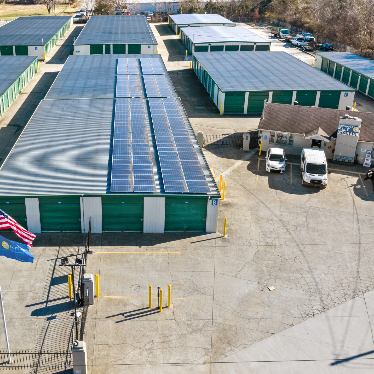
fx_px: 477
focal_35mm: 39
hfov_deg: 42.0
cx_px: 109
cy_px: 171
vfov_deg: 42.8
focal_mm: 10.26
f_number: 5.6
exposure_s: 1/240
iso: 100
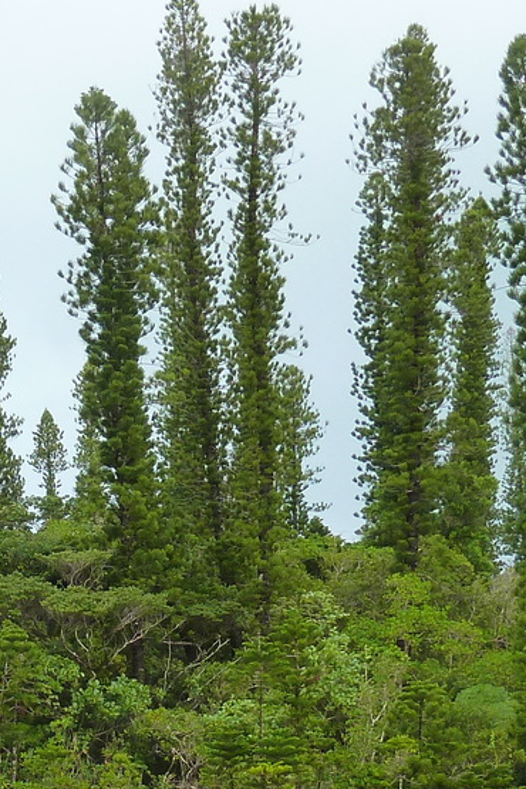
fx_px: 1644
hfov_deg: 17.6
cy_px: 771
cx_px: -36
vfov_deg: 25.8
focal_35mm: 75
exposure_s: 1/80
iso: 125
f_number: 3.3
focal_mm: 4.1
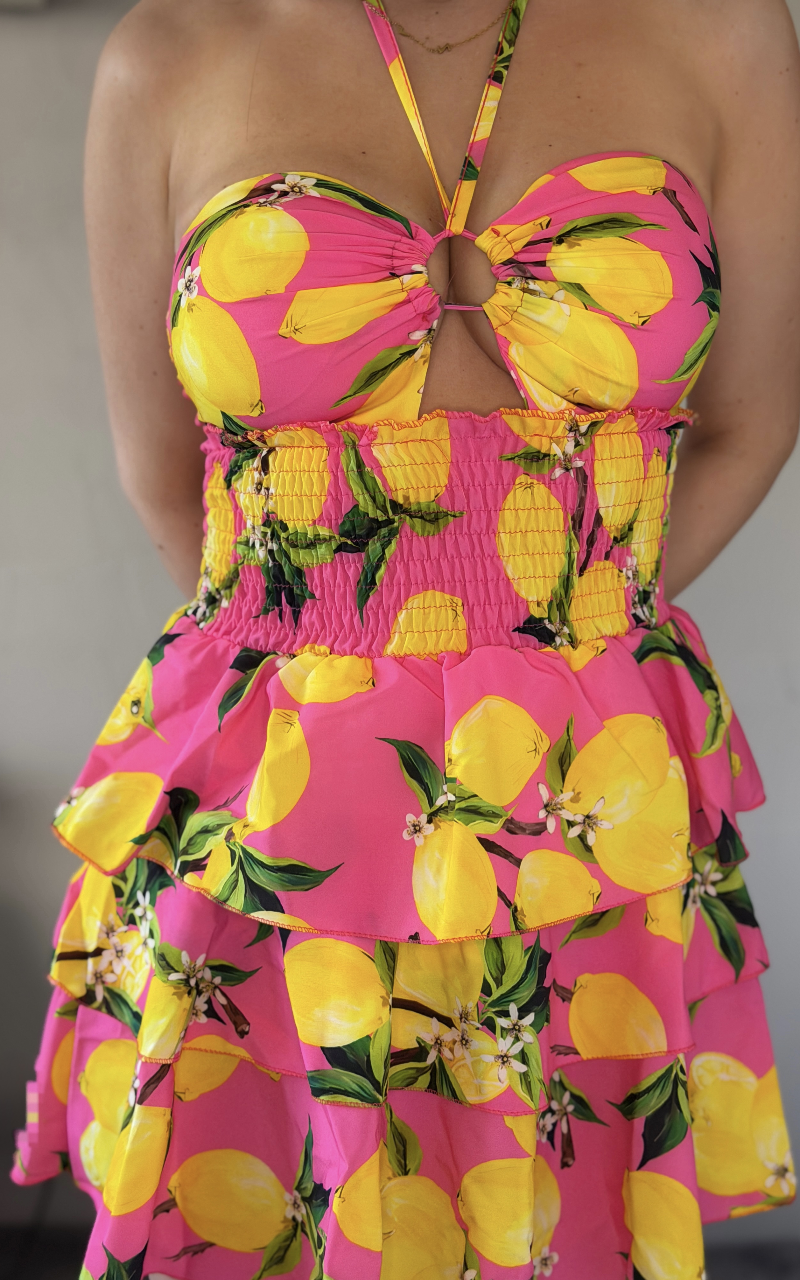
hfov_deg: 25.3
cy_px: 641
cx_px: 441
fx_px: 1779
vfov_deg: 39.6
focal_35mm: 51
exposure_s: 1/60
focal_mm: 6.76
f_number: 1.78
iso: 200
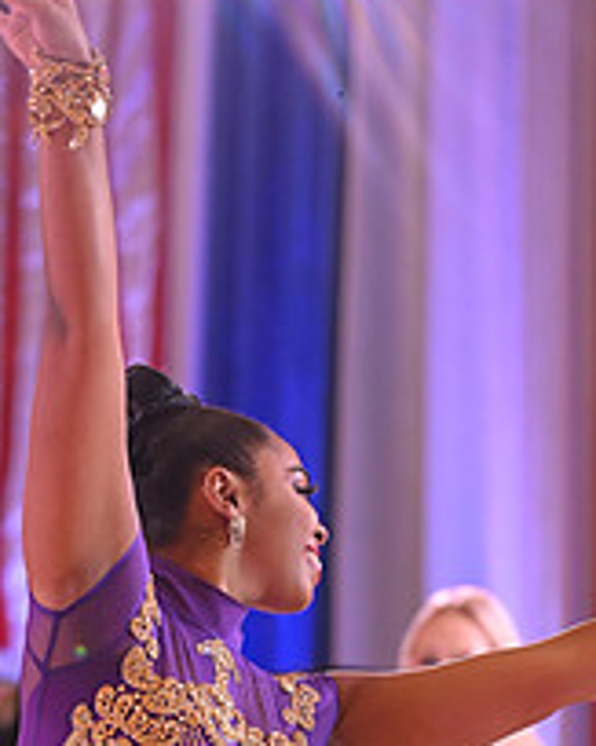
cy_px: 1035
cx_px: 119
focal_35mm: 374
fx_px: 8253
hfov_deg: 4.1
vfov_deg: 5.1
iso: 1600
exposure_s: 1/200
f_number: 4.5
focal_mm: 140
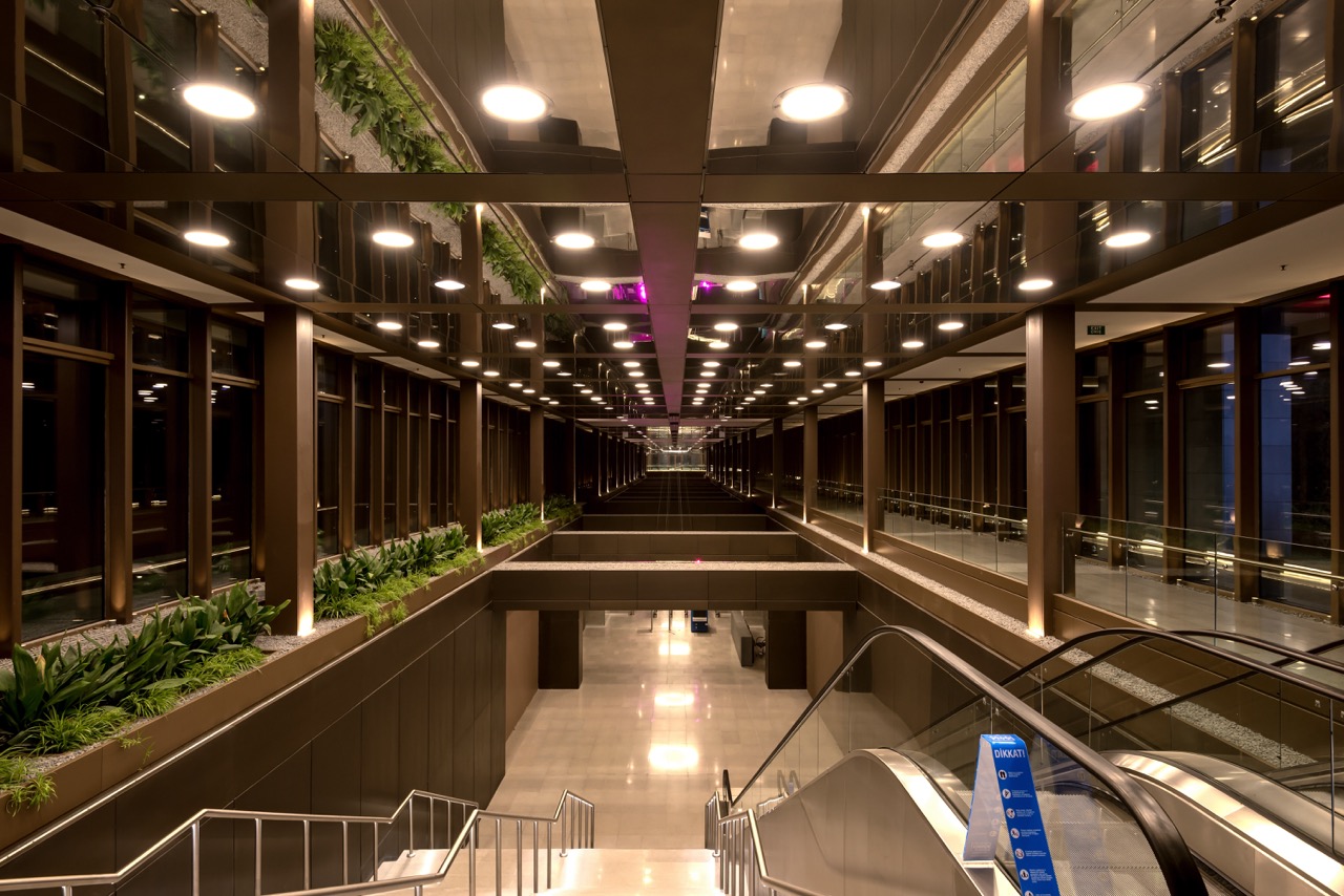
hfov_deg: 86.9
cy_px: 448
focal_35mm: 19
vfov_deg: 64.6
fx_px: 709
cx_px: 672
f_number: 8
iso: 200
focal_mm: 19
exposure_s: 1/4
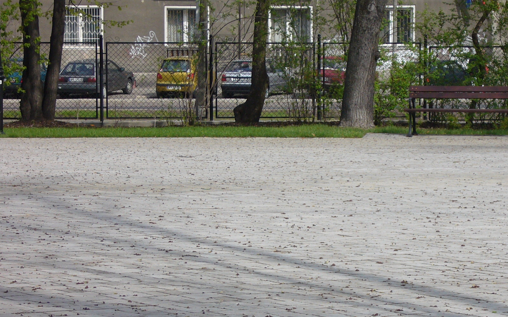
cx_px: 356
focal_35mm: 166
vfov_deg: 7.9
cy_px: 215
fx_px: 2298
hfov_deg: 12.6
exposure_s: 1/320
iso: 80
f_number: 4.8
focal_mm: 16.1
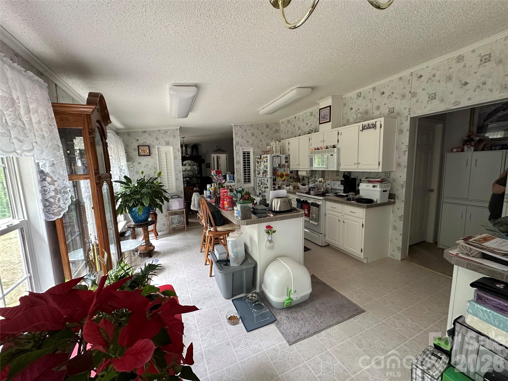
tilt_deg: -6.7
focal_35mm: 14
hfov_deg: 102.1
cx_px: 254
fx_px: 205
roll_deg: +1.8
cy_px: 190
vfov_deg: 85.7
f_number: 2.2
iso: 320
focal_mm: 2.22
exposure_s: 1/99
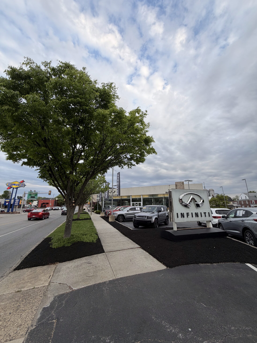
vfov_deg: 102.1
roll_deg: +0.3
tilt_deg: +15.4
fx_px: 139
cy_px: 172
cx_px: 128
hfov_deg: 85.7
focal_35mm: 14
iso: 50
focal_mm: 2.22
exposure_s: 1/300
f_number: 2.2
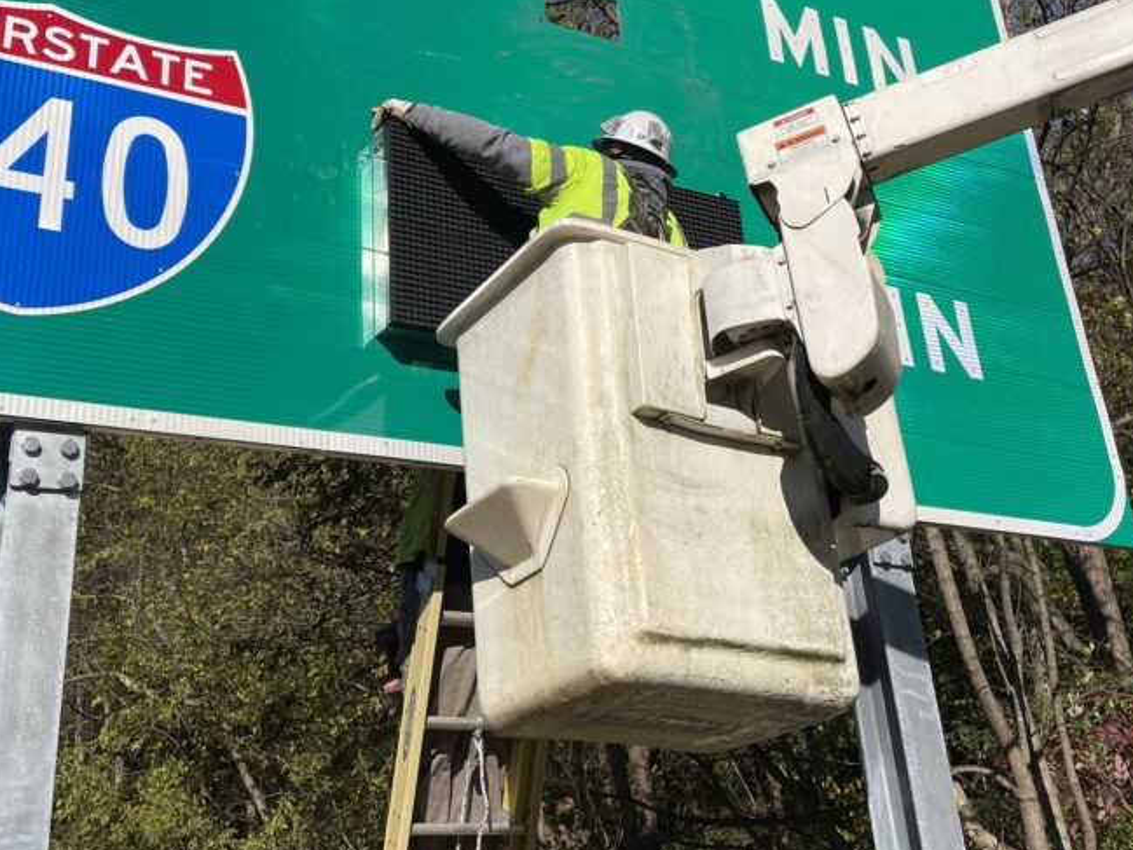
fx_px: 1342
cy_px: 274
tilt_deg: +24.4
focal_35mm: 41
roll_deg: +2.8
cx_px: 489
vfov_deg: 34.8
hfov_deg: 45.6
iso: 32
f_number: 1.6
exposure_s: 1/6494
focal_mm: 4.2
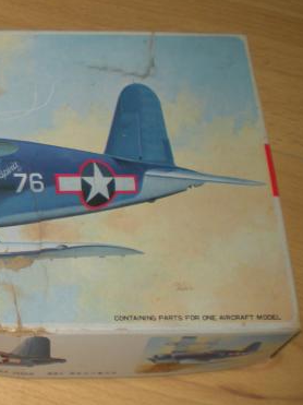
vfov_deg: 23.8
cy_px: 228
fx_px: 958
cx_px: -119
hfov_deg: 16.7
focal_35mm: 82
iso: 64
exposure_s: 1/30
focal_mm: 6.3
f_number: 3.1
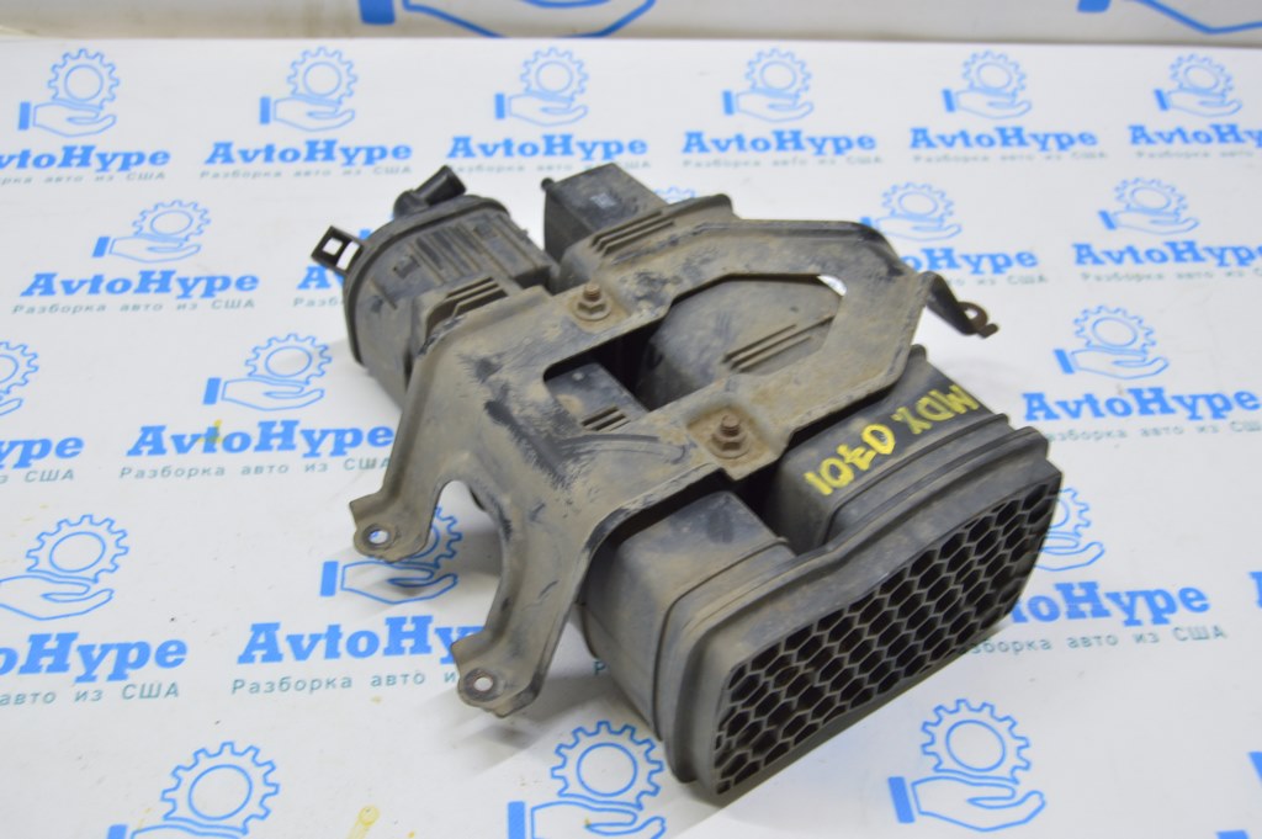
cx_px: 631
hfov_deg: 53.2
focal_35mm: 36
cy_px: 420
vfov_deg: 36.8
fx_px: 1261
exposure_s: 1/20
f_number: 5.6
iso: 400
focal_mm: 24
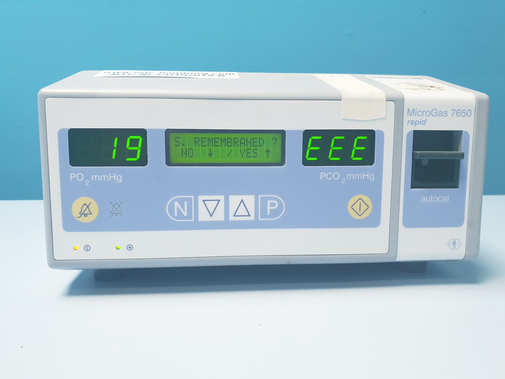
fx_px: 379
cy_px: 190
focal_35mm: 26
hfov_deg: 67.3
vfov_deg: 53.1
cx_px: 252
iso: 125
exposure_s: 1/50
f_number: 2.4
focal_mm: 4.3
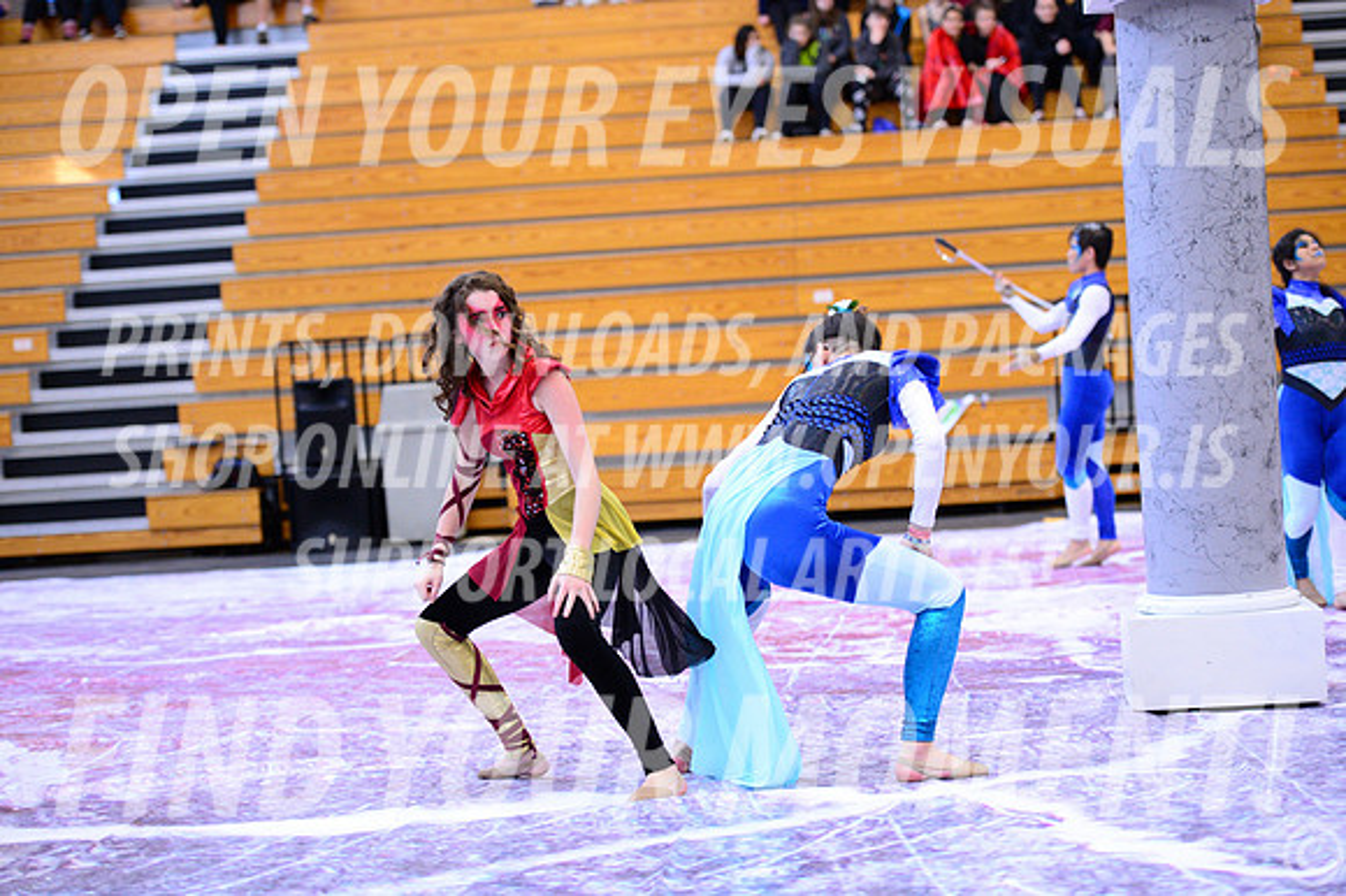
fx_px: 3438
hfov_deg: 22.2
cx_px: 673
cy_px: 448
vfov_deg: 14.8
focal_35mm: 92
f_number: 2.8
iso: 4000
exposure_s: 1/250
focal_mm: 92
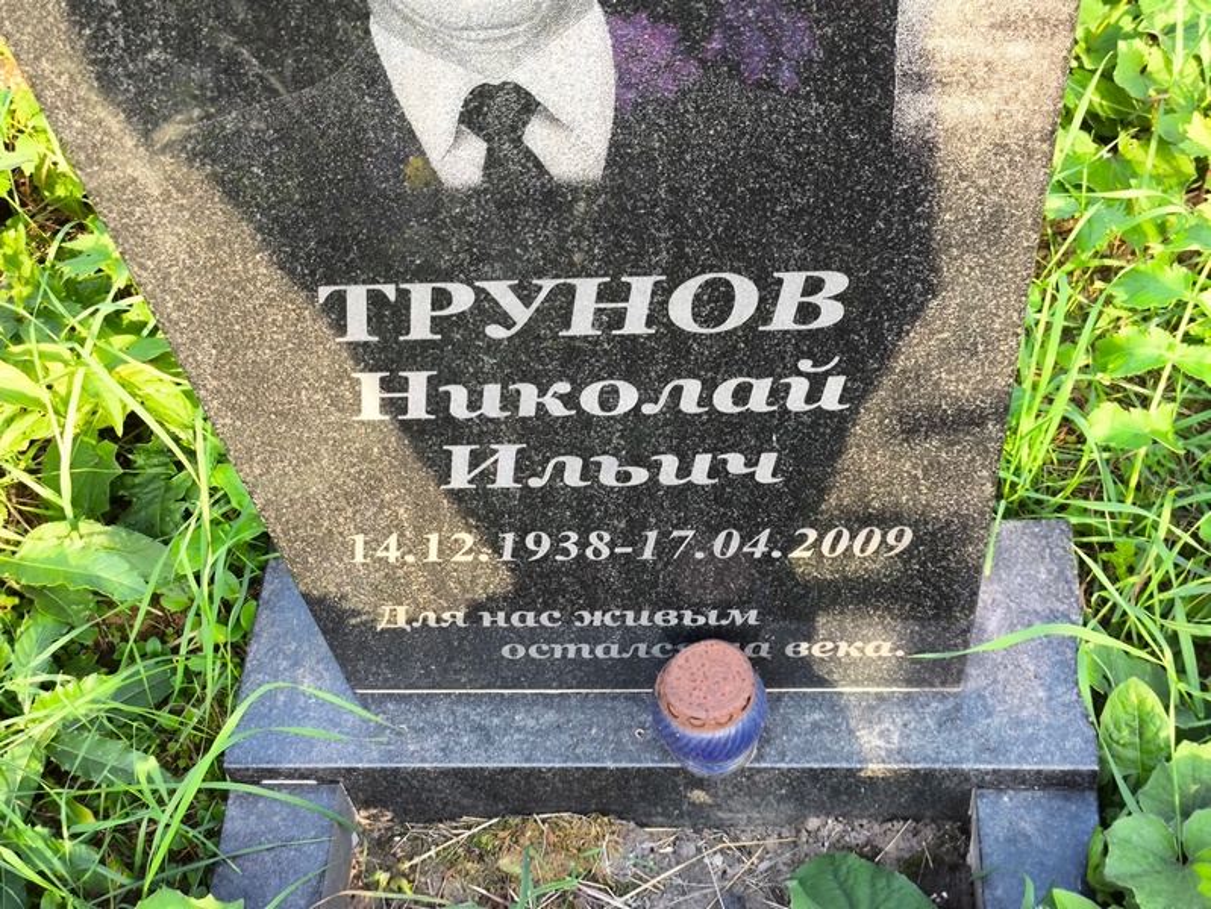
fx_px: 1750
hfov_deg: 38.2
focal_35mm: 50
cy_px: 454
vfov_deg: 29.1
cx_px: 606
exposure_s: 1/50
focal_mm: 4.71
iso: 50
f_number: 1.7
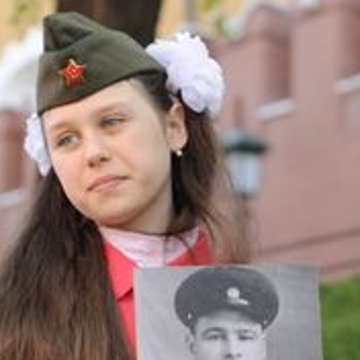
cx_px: 342
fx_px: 1988
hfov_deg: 10.3
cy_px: 227
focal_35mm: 169
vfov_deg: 10.3
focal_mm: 50
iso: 200
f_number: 3.5
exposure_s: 1/250
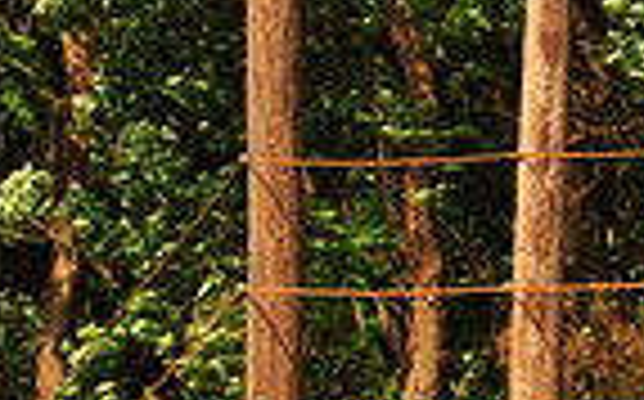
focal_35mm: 828
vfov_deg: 1.6
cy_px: 643
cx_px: 937
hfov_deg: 2.5
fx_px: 14515
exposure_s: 1/400
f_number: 9
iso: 200
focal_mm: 200
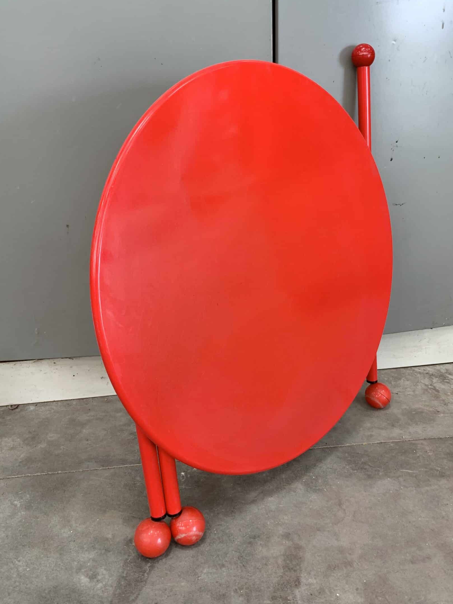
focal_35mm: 31
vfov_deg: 58.3
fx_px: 541
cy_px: 276
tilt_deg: -18.8
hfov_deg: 45.4
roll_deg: +0.2
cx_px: 242
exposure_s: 1/79
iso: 100
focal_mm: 4.25
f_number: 1.8
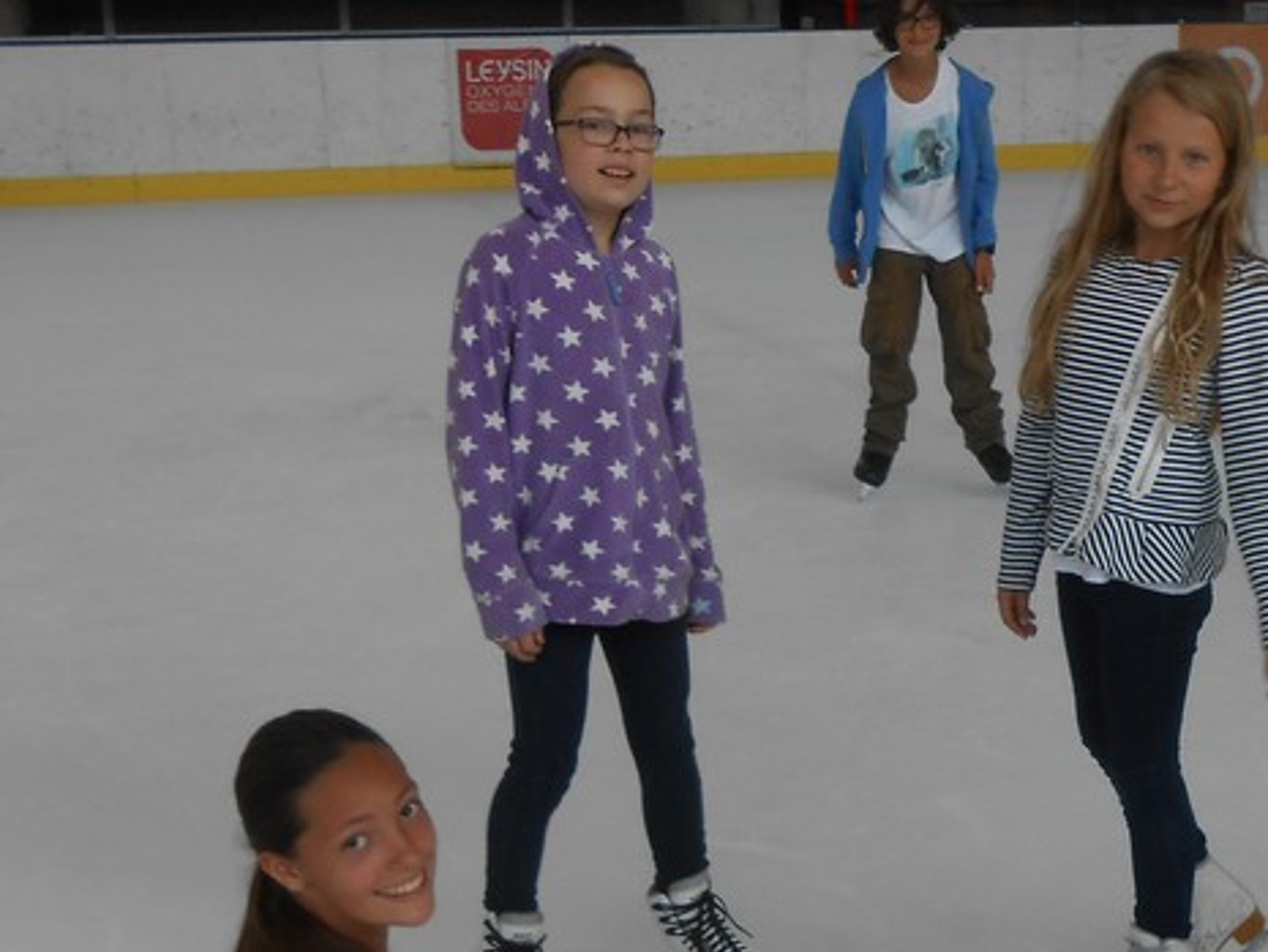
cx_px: 873
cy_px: 821
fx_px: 2418
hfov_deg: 29.1
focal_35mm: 66
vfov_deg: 21.8
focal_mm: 5.3
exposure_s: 1/50
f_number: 3.8
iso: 80
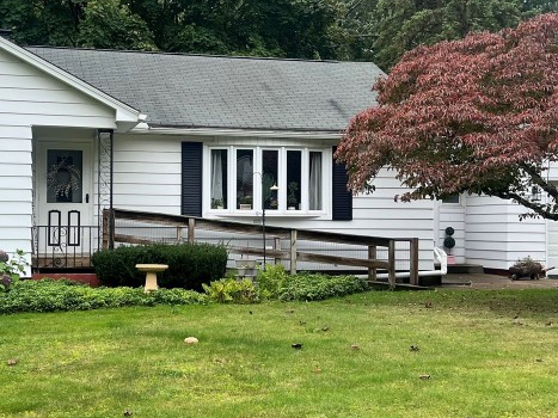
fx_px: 919
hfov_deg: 33.6
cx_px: 210
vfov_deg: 25.6
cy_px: 215
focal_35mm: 57
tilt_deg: +1.5
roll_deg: +0.3
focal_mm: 5.7
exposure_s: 1/1252
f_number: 1.5
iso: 50
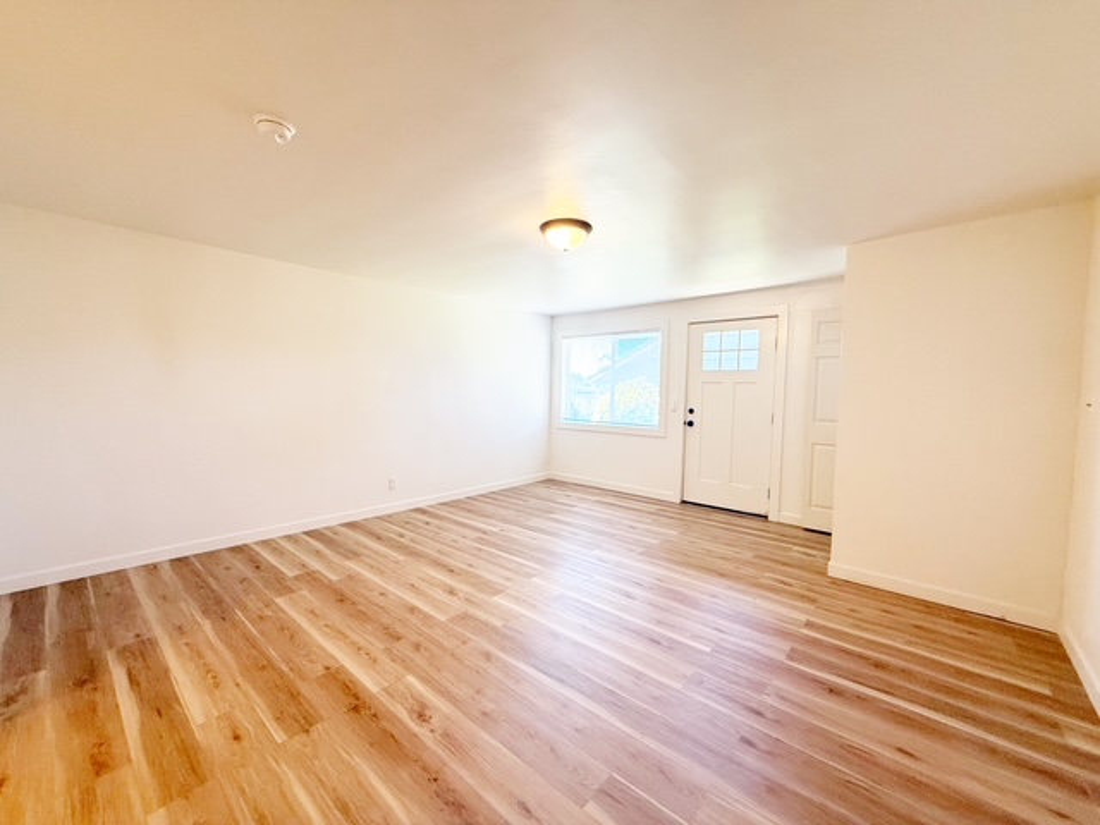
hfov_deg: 102.1
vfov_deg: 85.7
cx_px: 550
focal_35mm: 14
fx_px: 445
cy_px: 412
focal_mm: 2.22
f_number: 2.2
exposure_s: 1/120
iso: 250
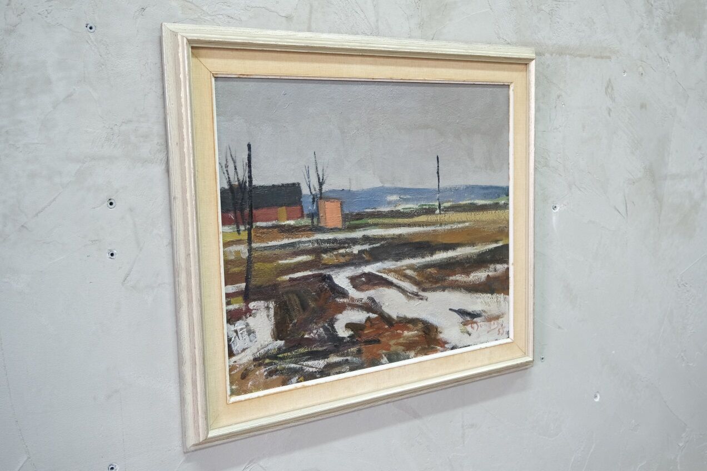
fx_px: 727
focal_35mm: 37
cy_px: 236
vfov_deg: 35.9
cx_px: 354
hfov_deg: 51.9
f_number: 4
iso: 2500
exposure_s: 1/38
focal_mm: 24.7
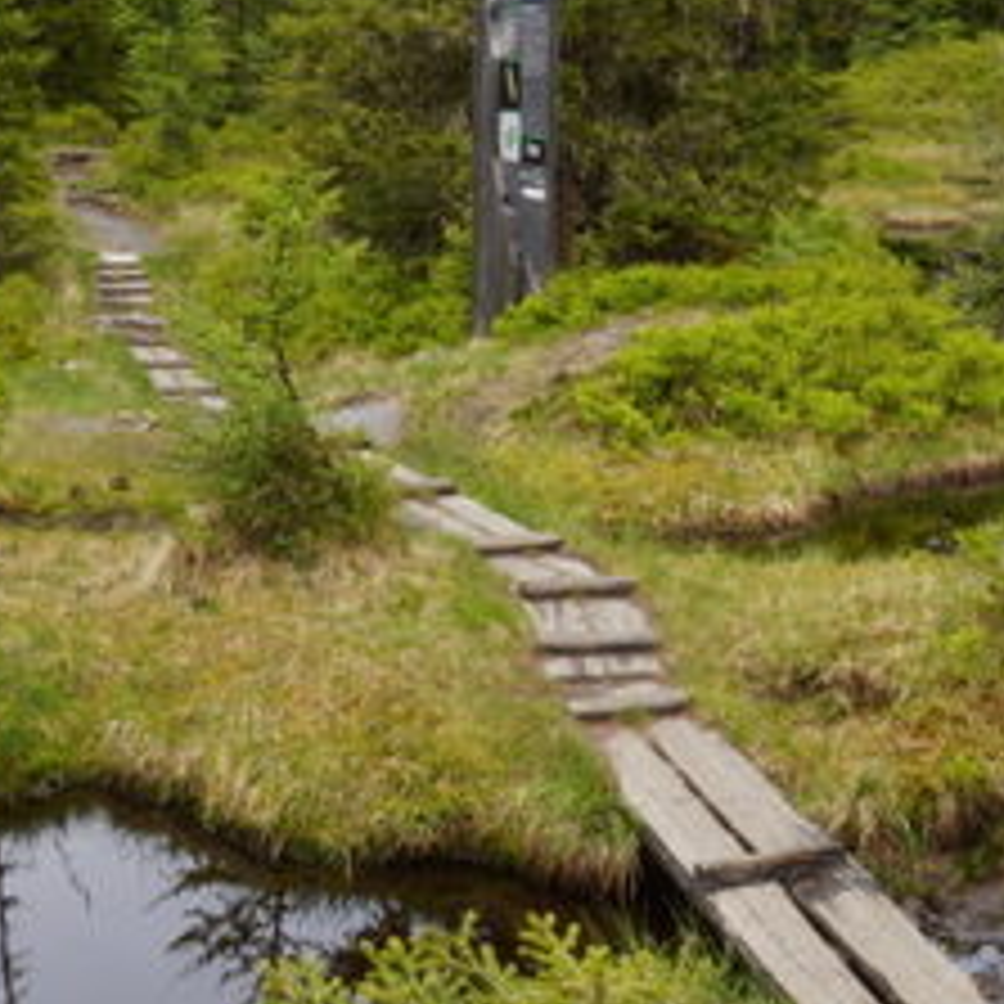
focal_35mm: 62
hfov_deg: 27.6
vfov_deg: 27.5
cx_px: 509
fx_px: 2042
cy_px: 385
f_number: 22
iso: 100
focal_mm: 17
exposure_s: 1/10
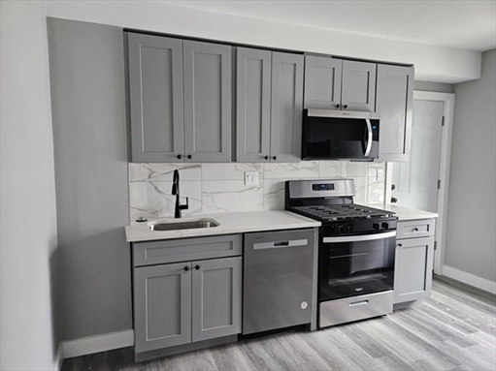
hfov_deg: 73.9
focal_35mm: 23
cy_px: 186
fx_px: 329
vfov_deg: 58.9
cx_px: 248
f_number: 1.8
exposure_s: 1/240
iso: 1000
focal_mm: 5.4
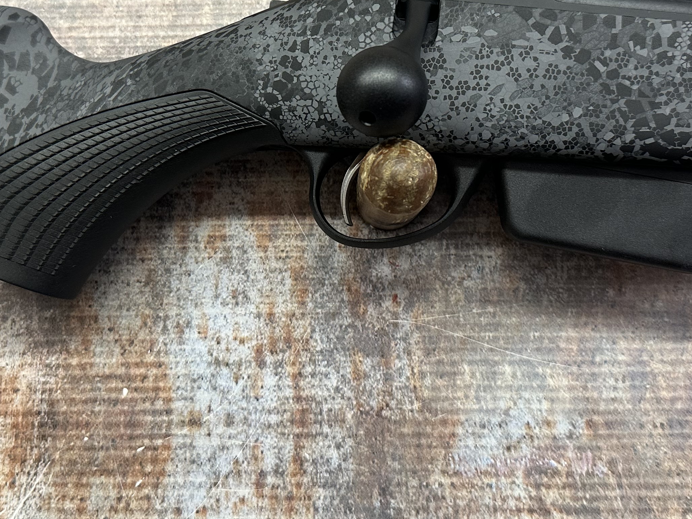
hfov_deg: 40.4
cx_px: 318
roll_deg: +1.5
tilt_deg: +9.3
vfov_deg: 30.5
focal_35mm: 47
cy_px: 144
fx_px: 940
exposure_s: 1/100
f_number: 1.78
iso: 200
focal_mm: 6.86
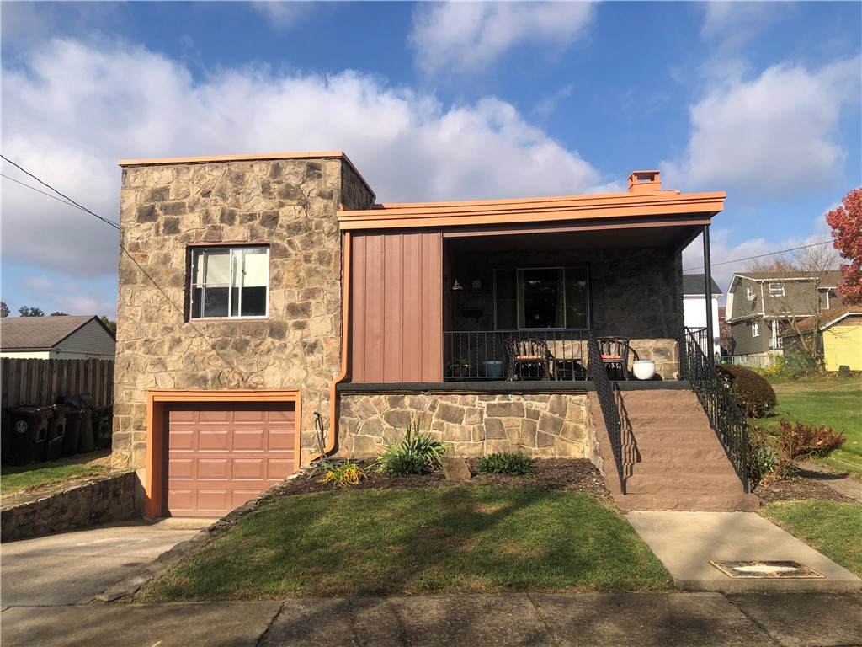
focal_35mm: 28
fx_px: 697
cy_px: 324
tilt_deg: +4.0
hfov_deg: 63.4
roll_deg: +0.8
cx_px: 431
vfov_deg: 49.7
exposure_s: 1/2114
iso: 20
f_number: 1.8
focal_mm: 3.99
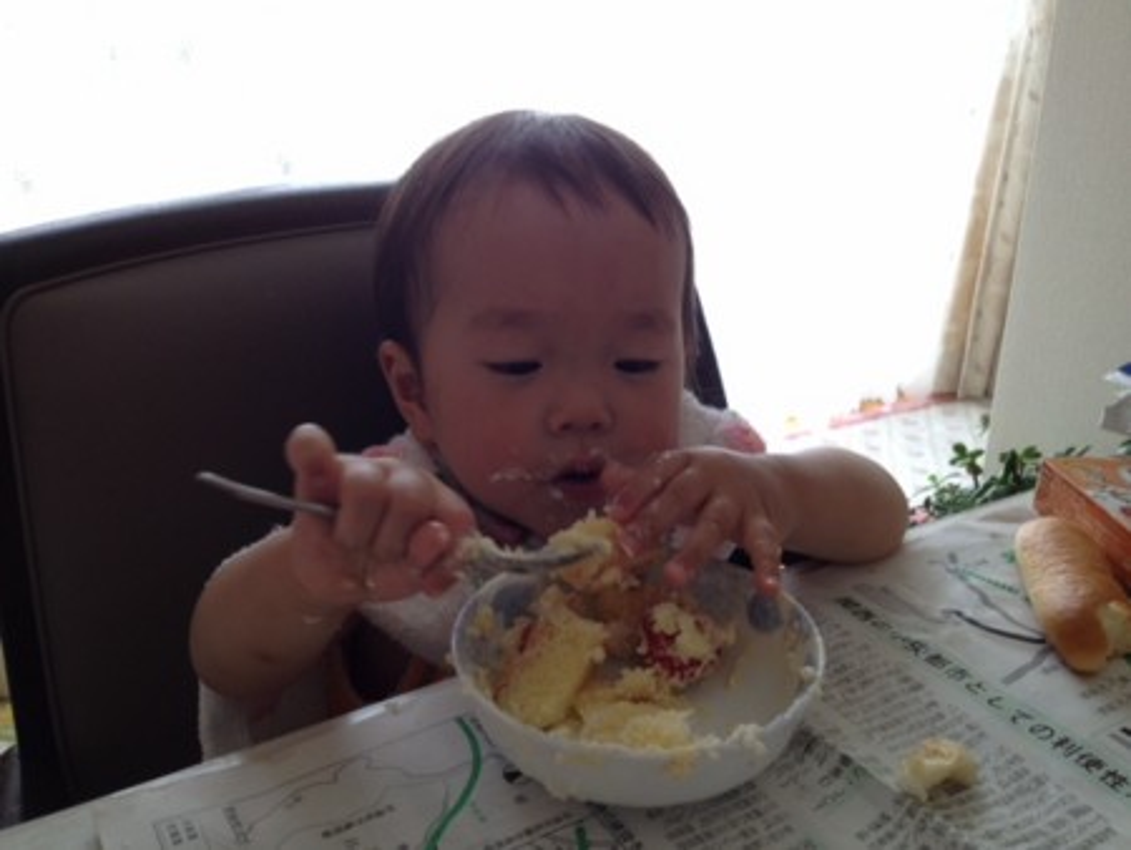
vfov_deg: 40.7
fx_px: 1144
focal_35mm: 35
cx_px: 566
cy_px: 425
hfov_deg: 52.6
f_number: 2.4
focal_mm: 4.28
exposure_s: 1/40
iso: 64
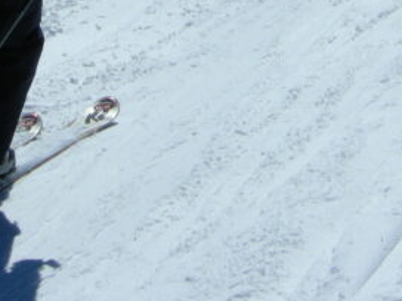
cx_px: 179
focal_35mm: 132
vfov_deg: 10.6
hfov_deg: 14.9
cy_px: -218
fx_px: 1533
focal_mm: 7.5
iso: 64
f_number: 7.6
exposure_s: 1/686
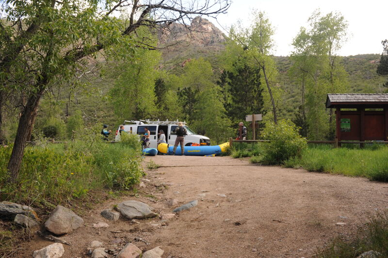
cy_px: 129
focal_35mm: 35
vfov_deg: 37.8
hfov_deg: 54.5
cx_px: 194
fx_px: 377
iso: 250
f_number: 10
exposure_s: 1/100
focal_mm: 35
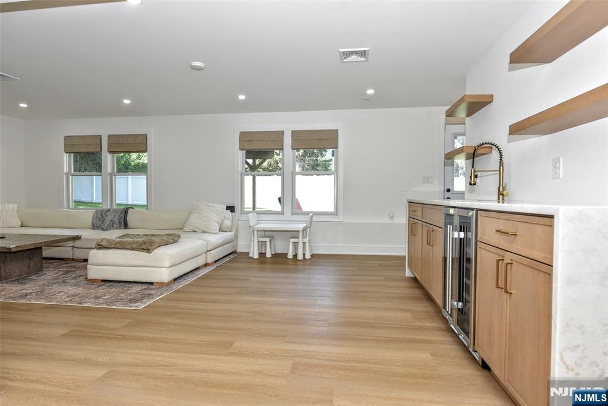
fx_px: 321
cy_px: 203
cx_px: 304
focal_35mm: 19
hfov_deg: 86.9
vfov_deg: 64.6
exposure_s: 1/125
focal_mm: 19
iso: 800
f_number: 5.6
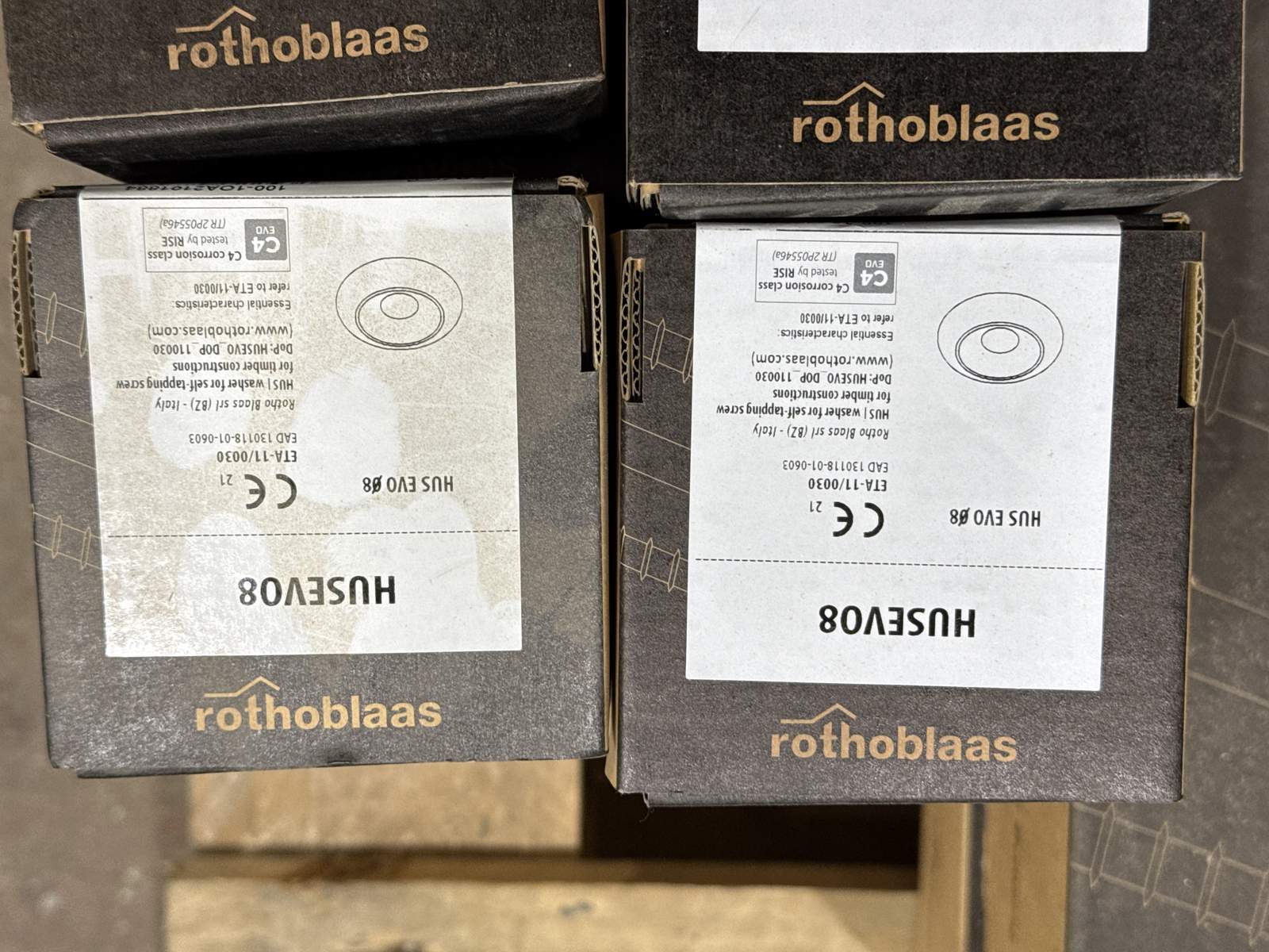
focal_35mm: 48
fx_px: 1760
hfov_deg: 39.7
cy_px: 476
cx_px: 634
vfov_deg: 30.3
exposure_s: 1/96
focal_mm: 6.76
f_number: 1.78
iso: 100
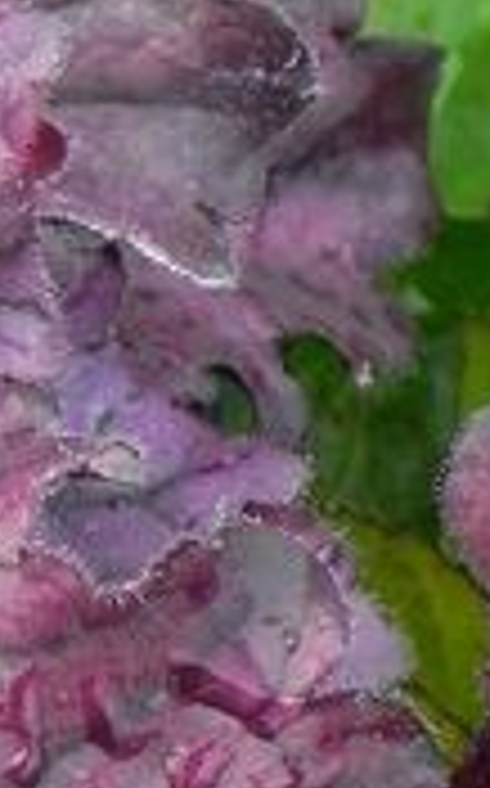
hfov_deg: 5.7
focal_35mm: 223
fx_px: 4777
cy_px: 27
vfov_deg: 9.4
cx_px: -598
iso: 160
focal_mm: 8.2
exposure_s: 1/200
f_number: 3.5
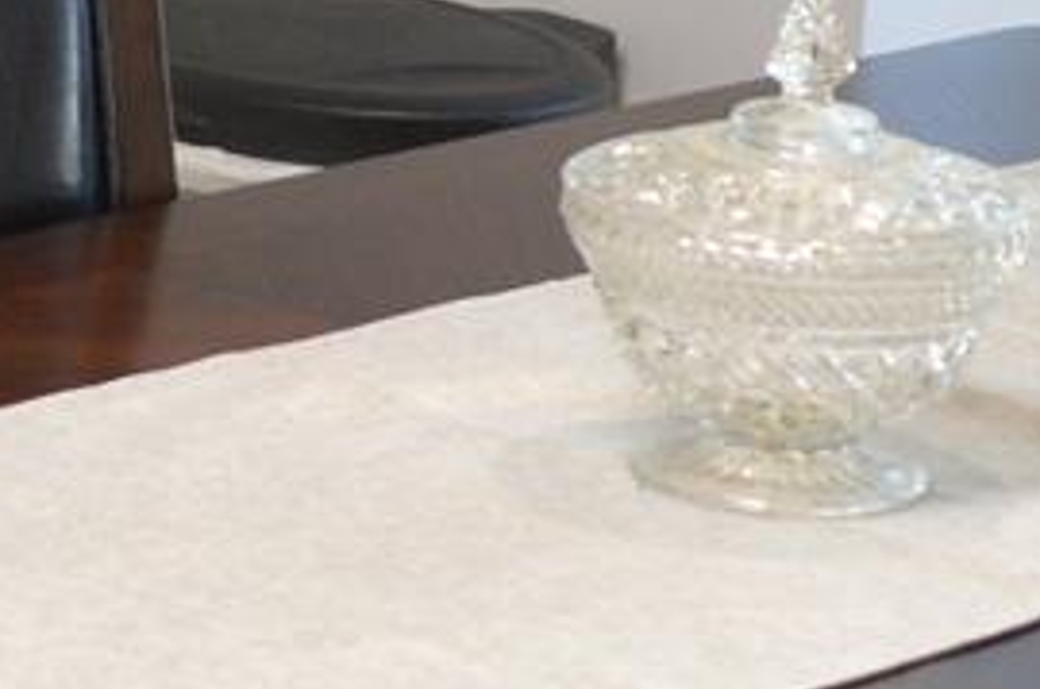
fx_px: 5912
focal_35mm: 205
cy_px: 52
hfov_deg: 9.7
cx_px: -601
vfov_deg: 6.7
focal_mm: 18
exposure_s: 1/20
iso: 400
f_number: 3.5
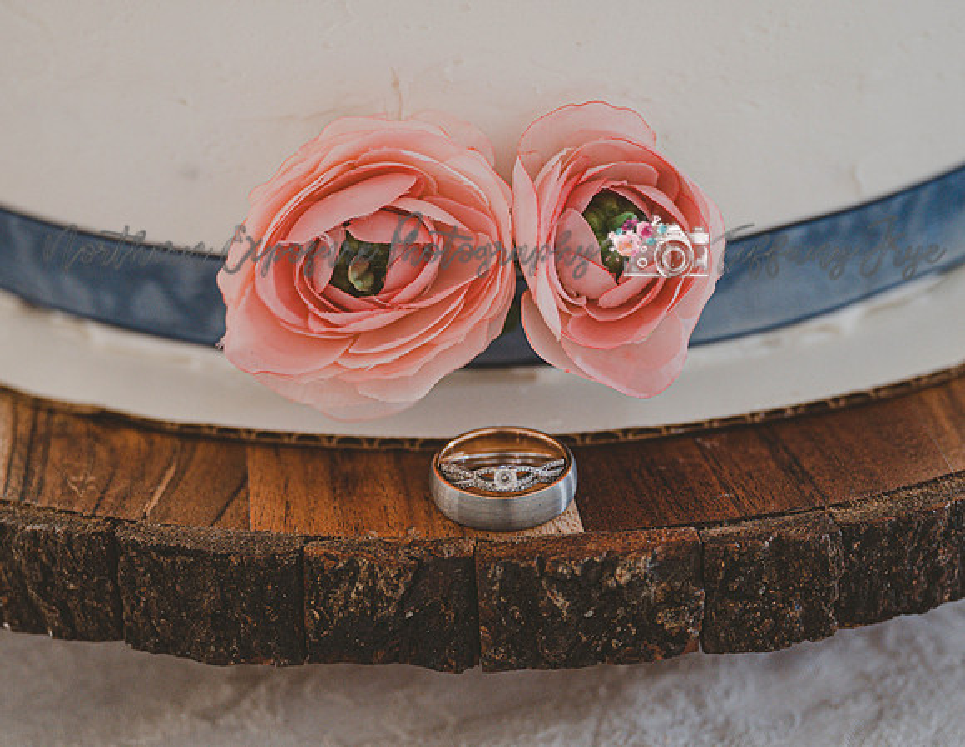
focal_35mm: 79
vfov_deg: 19.1
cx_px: 460
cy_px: 368
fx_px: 2215
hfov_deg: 24.6
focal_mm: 56
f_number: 2.8
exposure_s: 1/125
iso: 1400
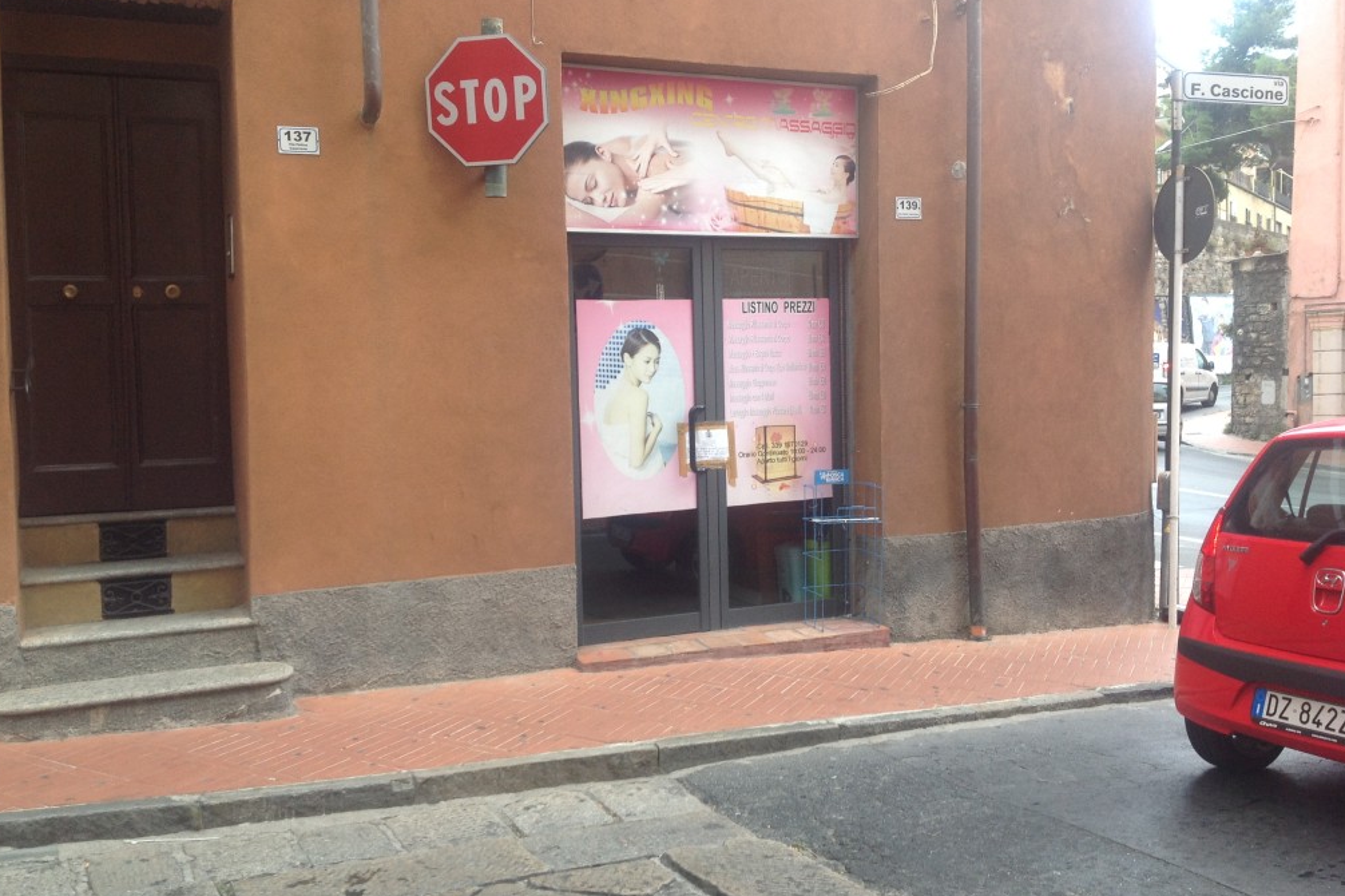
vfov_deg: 35.9
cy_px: 451
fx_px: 1382
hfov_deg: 51.9
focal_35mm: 37
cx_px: 667
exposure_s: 1/133
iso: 50
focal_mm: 4.28
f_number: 2.4
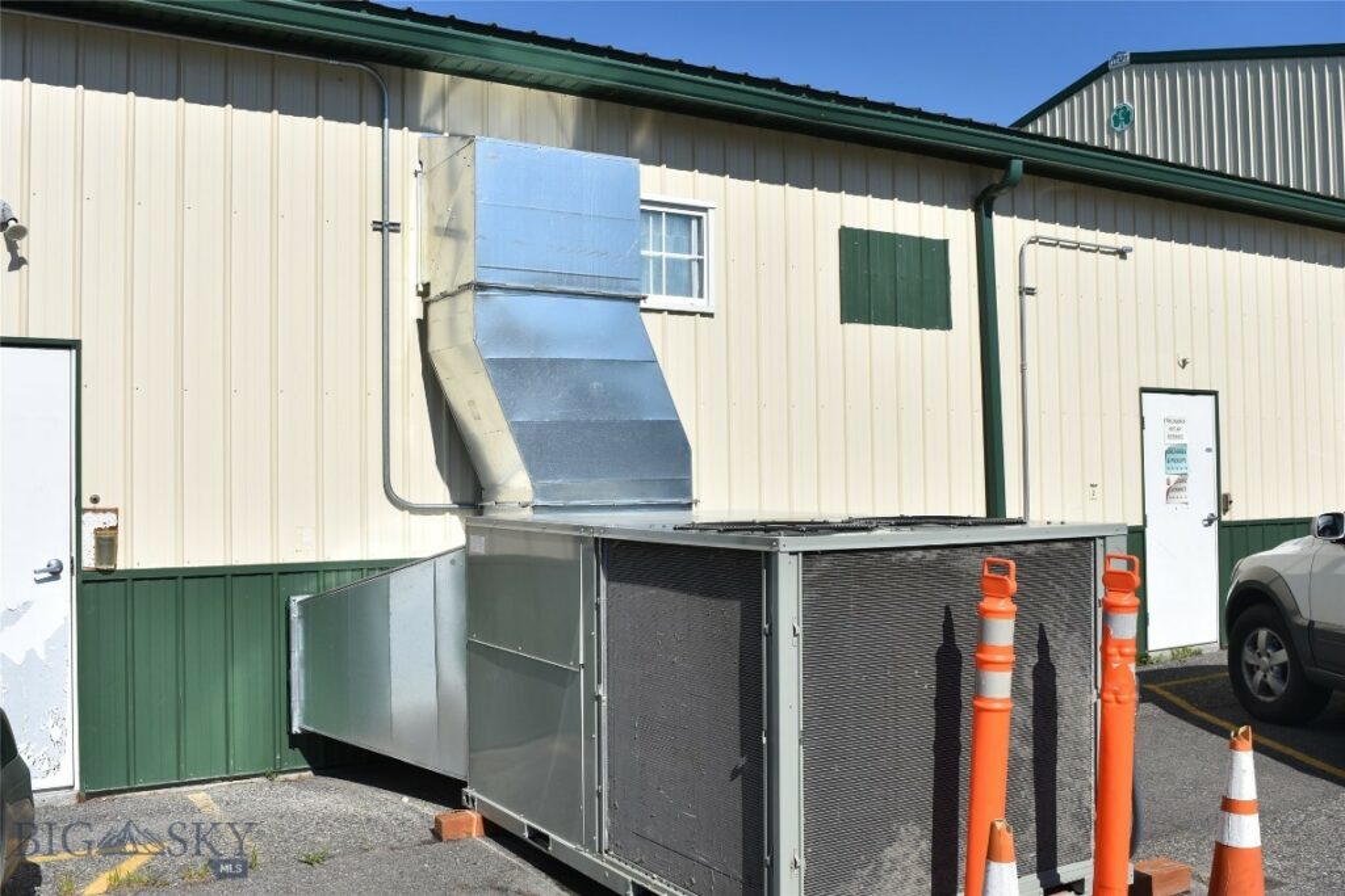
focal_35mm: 34
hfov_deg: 55.1
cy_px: 448
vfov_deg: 38.4
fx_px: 1289
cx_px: 672
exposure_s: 1/500
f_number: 8
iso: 100
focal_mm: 23
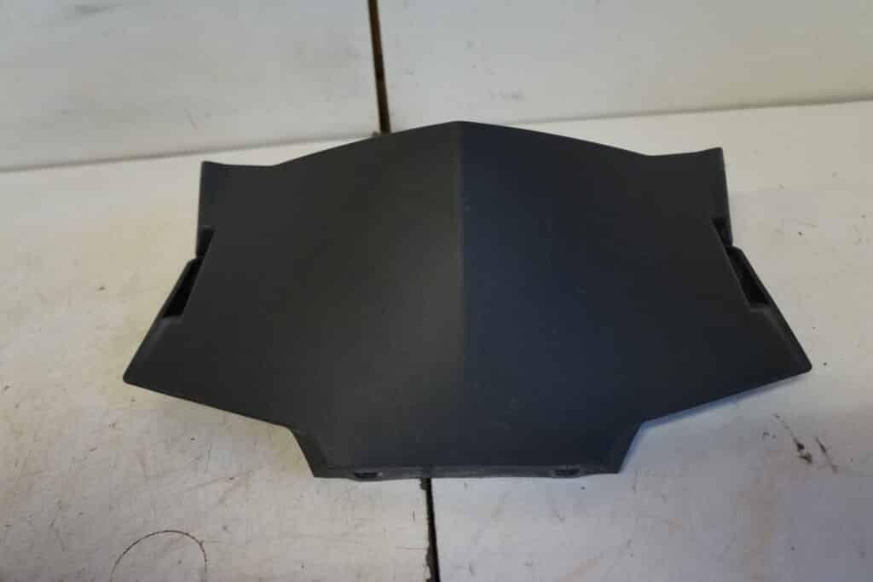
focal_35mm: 30
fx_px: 728
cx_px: 436
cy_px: 291
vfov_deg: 43.6
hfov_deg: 61.9
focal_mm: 20
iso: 1000
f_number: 4
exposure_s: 1/60
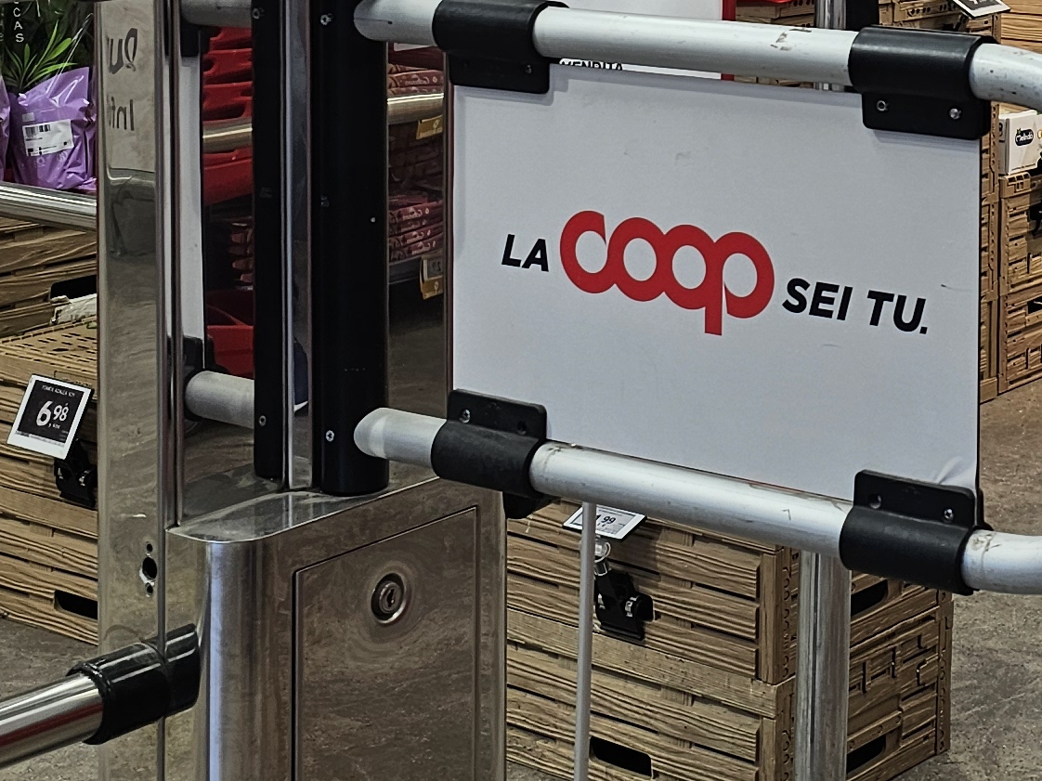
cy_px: -137
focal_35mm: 82
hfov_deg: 23.2
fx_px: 2468
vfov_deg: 17.2
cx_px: 942
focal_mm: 6.3
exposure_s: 1/100
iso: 40
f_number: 1.7
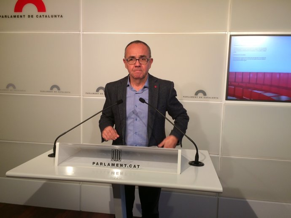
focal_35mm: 29
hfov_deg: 61.6
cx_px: 146
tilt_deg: -5.6
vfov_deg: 48.3
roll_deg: -1.0
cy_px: 109
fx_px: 244
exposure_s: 1/50
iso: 40
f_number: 2.2
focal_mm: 4.15
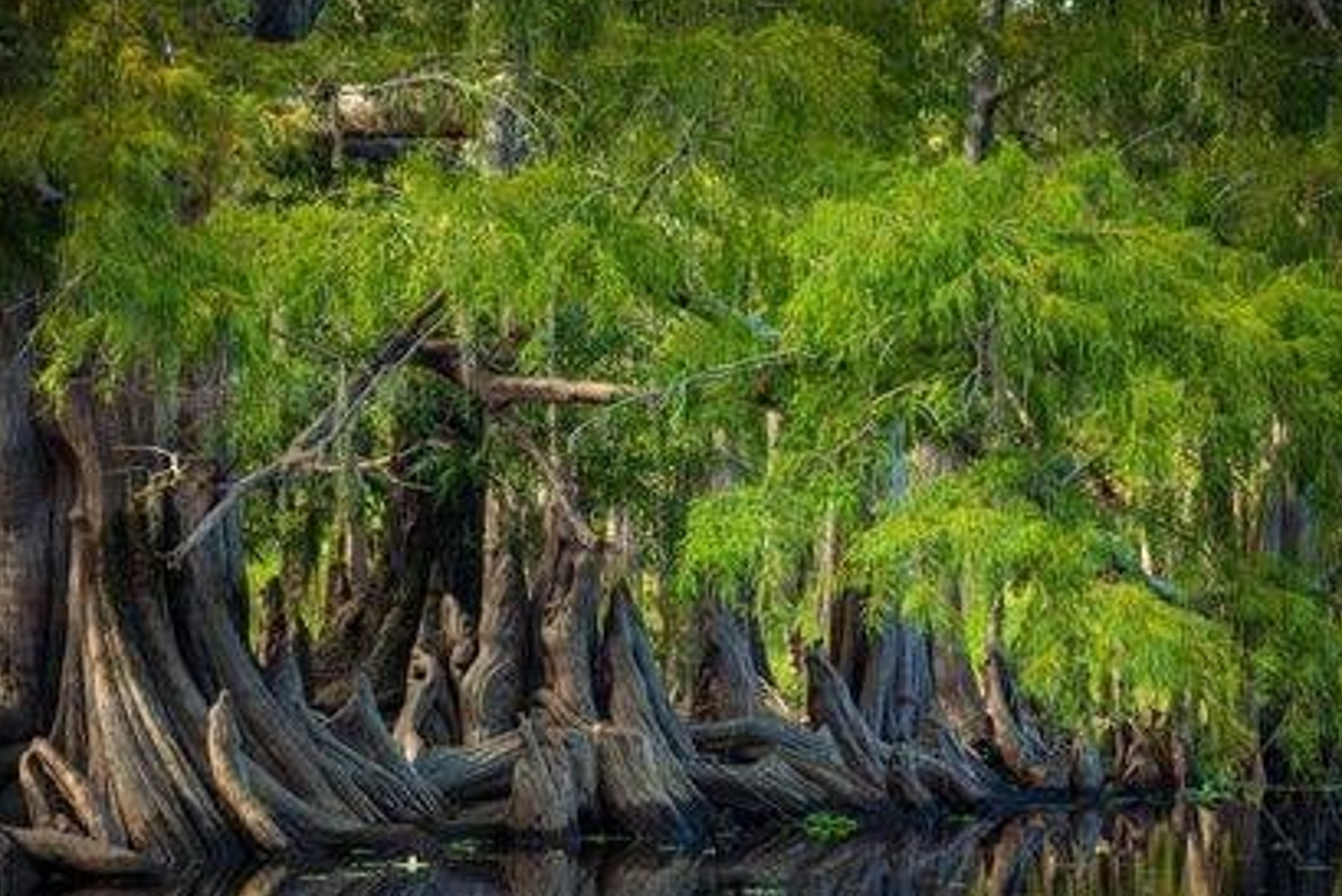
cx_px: 591
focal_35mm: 143
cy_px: 624
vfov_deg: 9.6
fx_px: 5332
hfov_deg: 14.3
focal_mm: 100
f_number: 5
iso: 640
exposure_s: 1/200
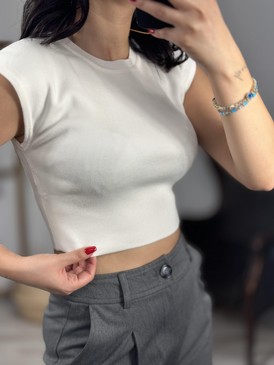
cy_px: 182
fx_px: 507
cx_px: 137
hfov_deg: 30.3
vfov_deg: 39.7
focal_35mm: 48
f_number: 1.78
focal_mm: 6.86
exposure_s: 1/139
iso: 64
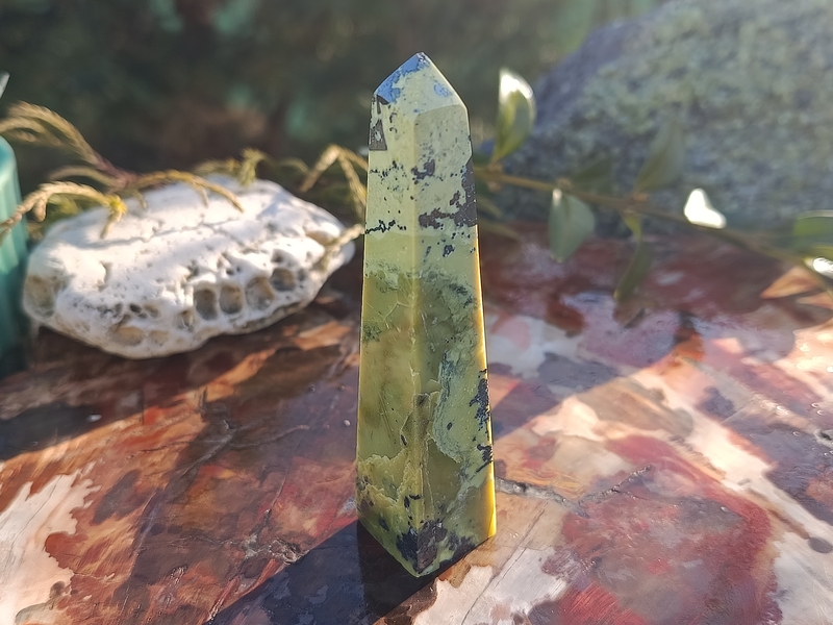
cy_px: 312
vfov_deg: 36.0
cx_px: 416
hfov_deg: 46.8
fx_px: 963
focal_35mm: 40
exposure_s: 1/100
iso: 61
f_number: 1.7
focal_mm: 5.24
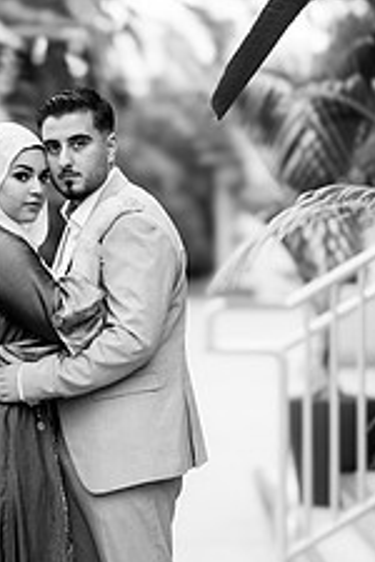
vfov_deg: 12.1
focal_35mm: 170
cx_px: 65
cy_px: 312
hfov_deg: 8.1
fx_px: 2656
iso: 100
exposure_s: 1/400
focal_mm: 85
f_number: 1.4
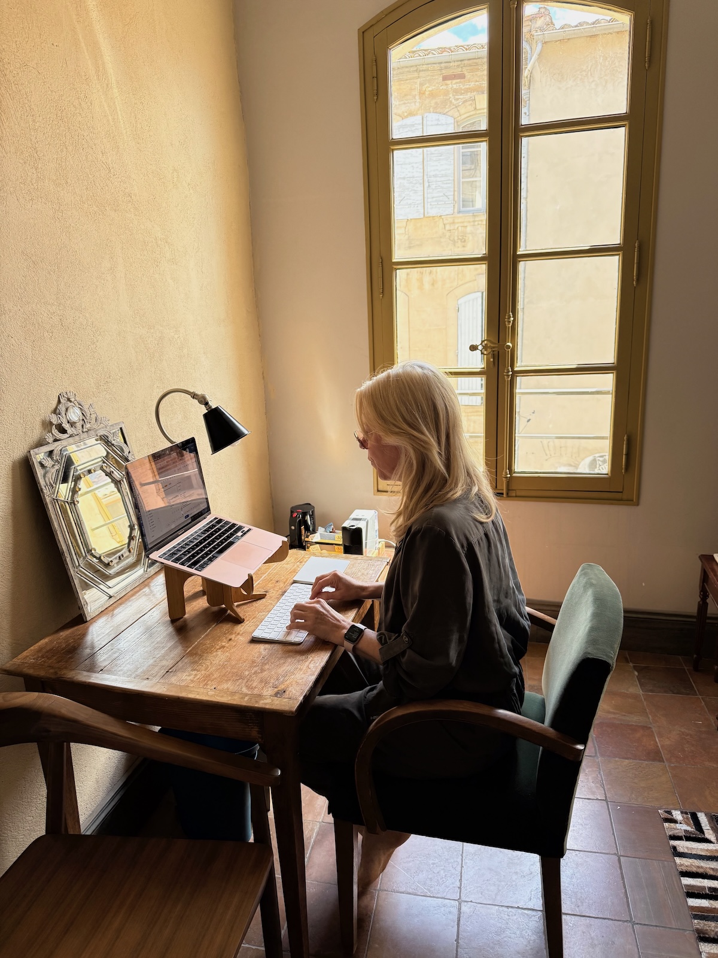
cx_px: 359
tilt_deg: -13.5
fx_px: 664
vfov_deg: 71.6
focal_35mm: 24
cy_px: 479
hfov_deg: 56.8
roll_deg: +2.1
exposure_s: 1/243
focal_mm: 6.76
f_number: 1.78
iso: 125
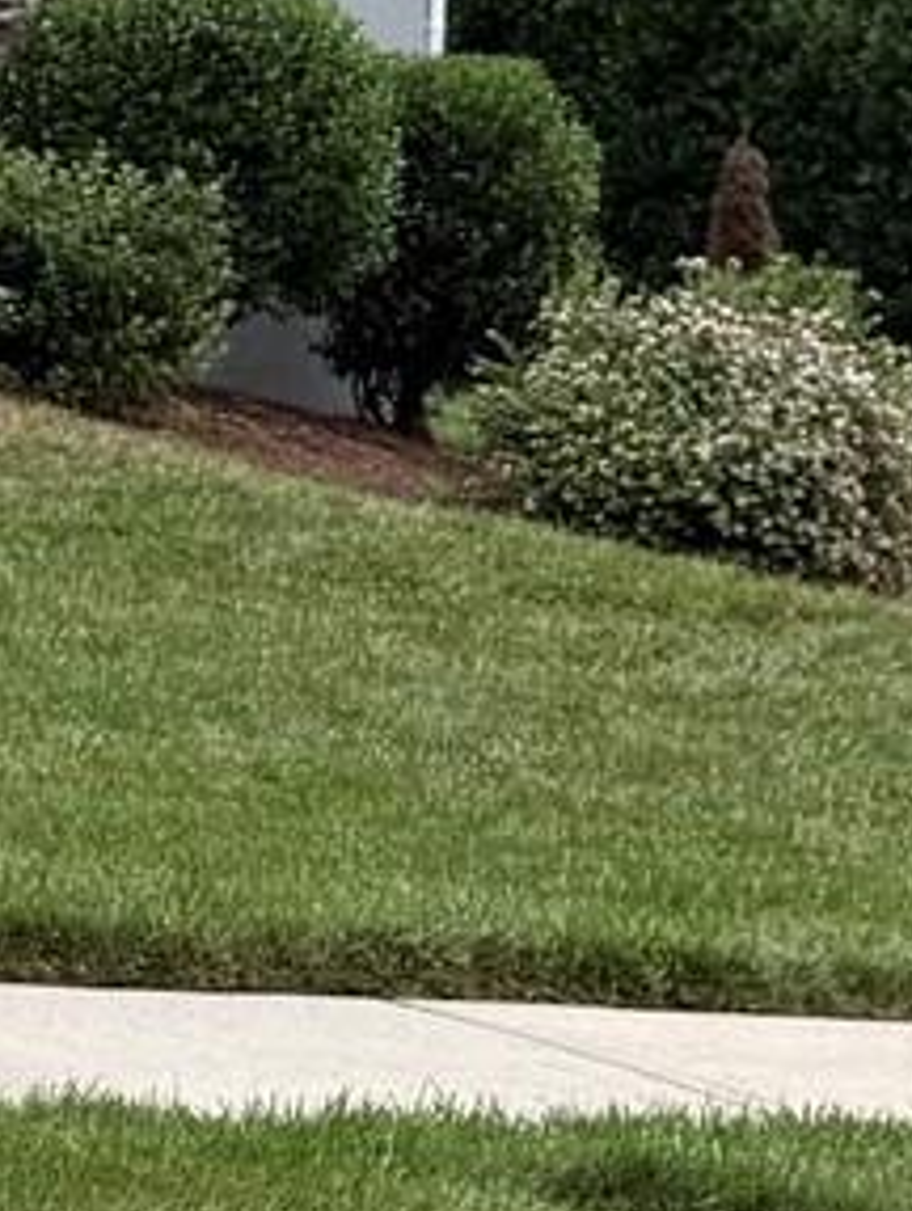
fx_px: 5994
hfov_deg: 7.3
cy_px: 498
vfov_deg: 11.5
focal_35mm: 171
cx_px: -2170
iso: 80
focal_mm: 6.76
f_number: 1.78
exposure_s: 1/514
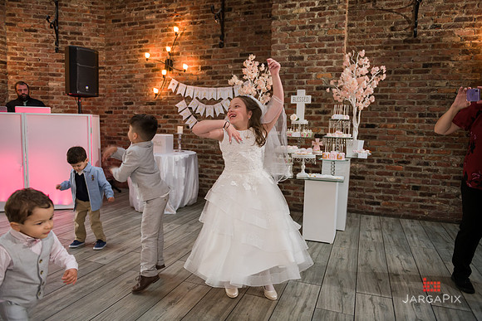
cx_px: 241
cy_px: 160
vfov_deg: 49.6
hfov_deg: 69.4
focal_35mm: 26
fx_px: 348
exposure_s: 1/125
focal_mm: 26
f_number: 3.2
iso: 1000
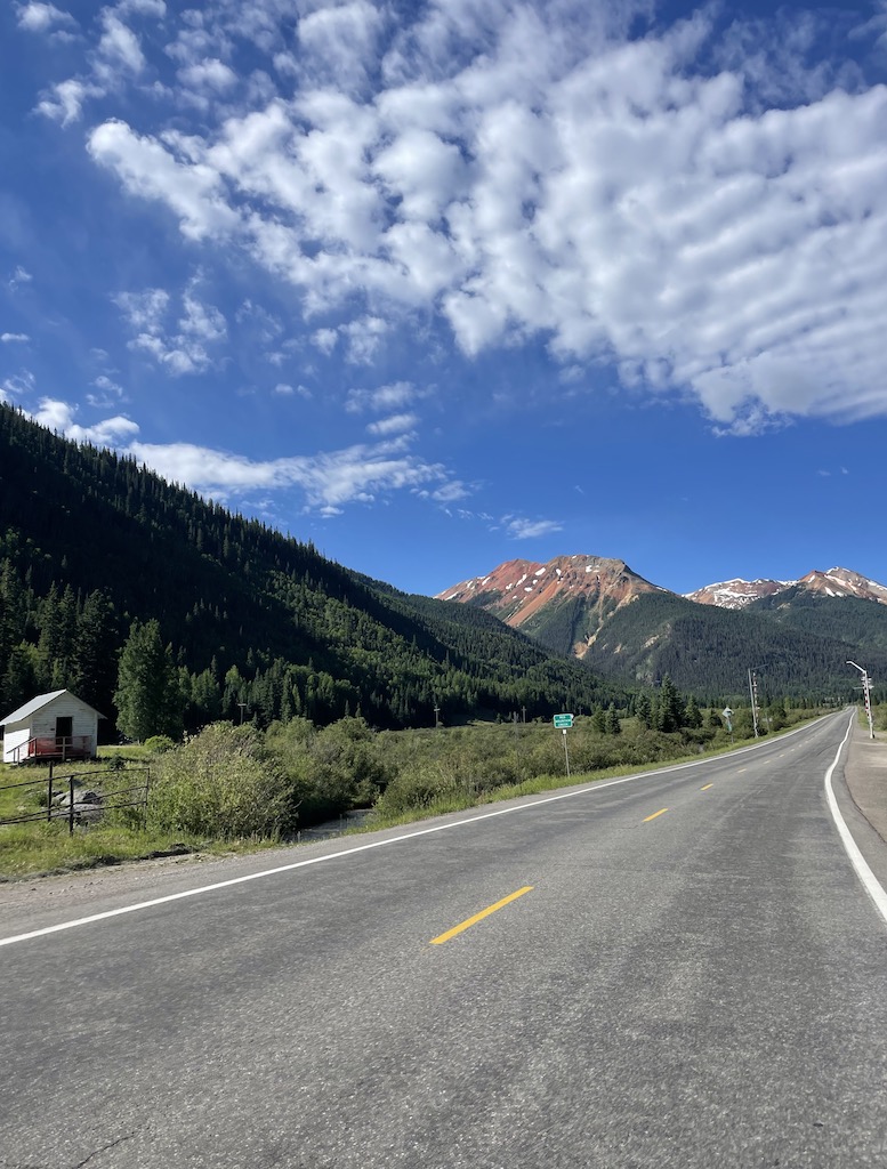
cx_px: 444
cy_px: 584
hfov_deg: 53.4
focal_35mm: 26
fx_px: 882
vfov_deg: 67.1
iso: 32
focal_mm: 4.2
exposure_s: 1/4292
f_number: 1.6
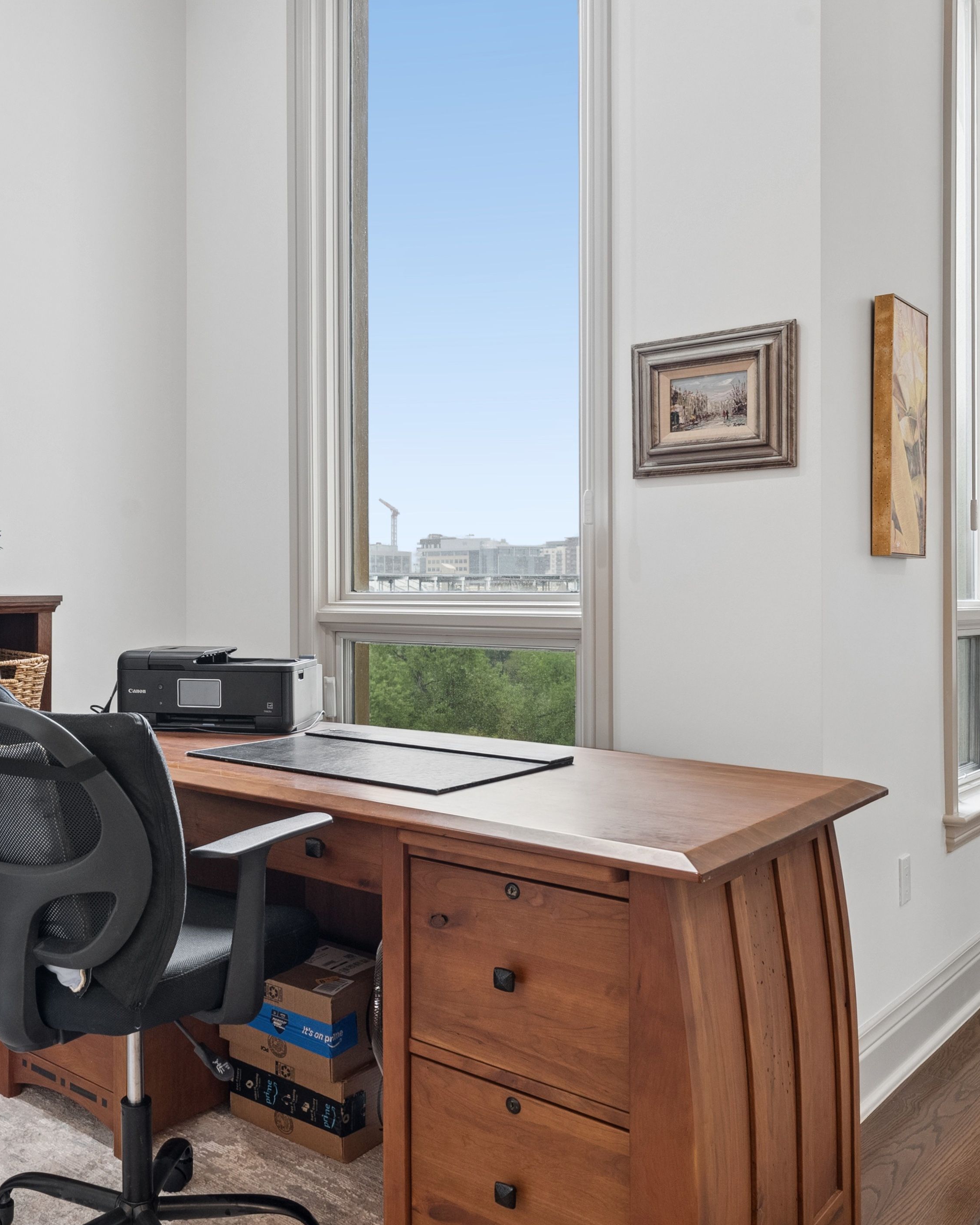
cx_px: 229
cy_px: 612
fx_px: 1124
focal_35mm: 31
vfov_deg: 57.2
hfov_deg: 45.3
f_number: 9
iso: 640
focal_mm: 22
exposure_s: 1/80
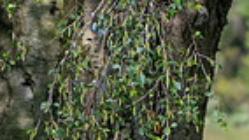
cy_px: 332
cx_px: 53
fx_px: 9300
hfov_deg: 1.5
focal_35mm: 1408
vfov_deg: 0.9
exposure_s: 1/1250
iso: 500
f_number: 5.6
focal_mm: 220
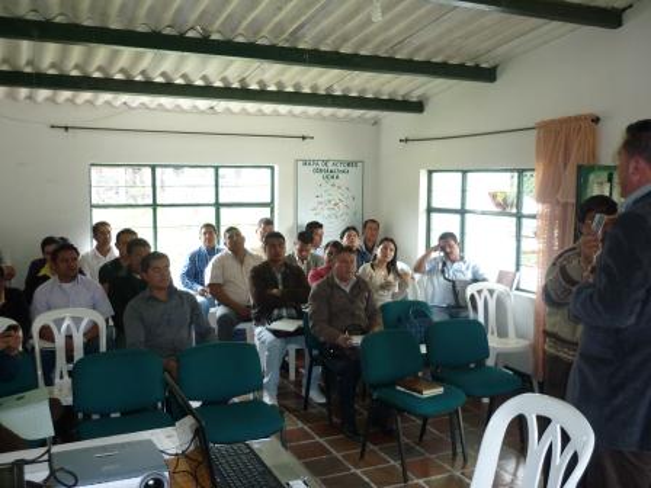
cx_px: 326
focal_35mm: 33
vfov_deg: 42.9
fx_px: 621
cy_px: 244
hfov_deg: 55.4
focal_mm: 5.5
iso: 100
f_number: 2.8
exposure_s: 1/30
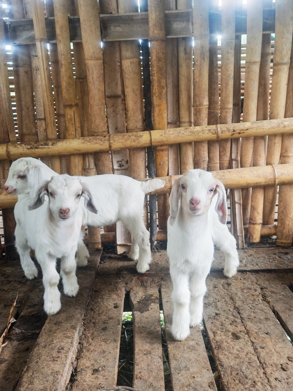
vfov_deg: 55.4
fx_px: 373
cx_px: 146
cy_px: 196
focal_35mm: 33
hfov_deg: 42.9
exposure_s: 1/280
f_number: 1.9
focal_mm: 6.67
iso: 800
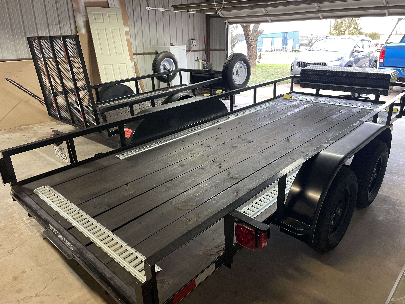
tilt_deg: -18.3
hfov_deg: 67.3
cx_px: 202
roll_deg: +0.6
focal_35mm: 26
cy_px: 152
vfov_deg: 53.1
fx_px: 304
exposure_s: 1/60
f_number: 1.6
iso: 200
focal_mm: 4.2
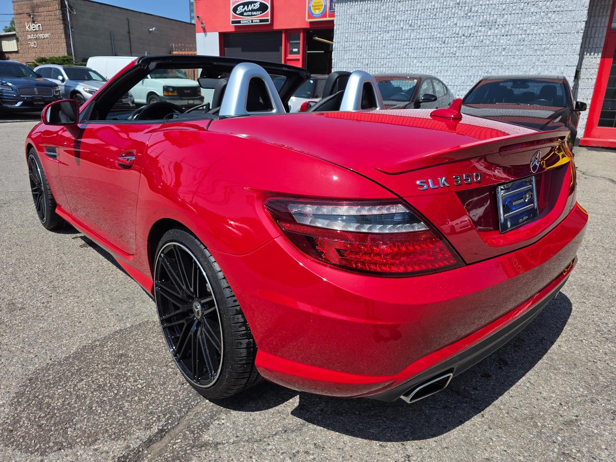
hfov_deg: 73.9
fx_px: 409
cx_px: 308
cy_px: 231
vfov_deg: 58.9
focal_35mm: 23
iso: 80
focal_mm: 6.3
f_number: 1.7
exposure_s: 1/6574
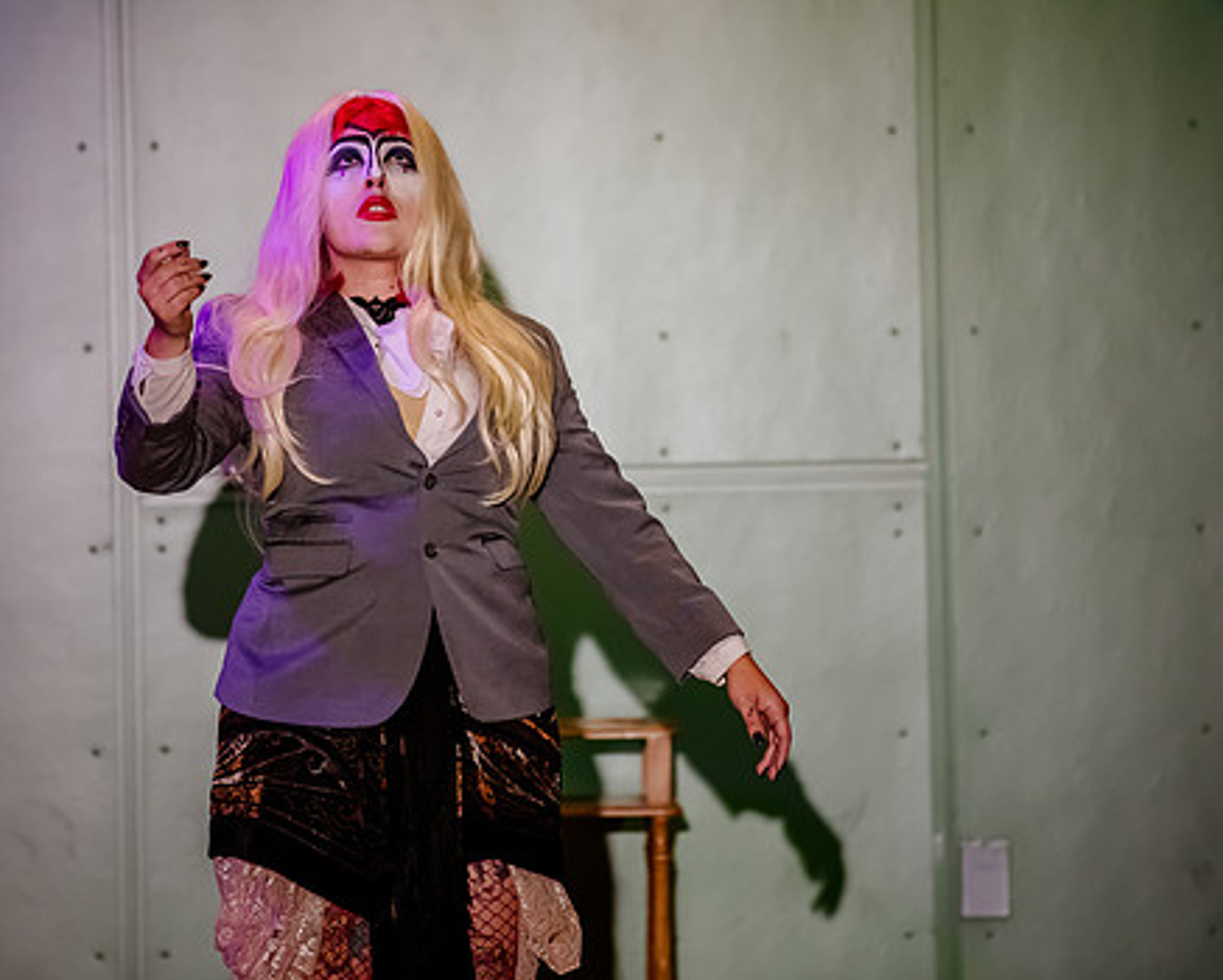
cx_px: 583
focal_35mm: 306
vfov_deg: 5.1
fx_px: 11081
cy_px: 351
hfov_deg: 6.3
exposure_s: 1/500
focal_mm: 200
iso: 1250
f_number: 2.8
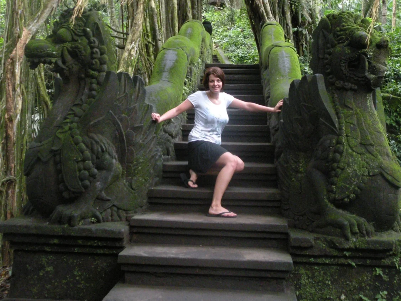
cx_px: 202
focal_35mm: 45
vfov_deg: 30.9
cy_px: 37
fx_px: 521
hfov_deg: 42.1
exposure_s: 1/60
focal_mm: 5.8
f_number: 3.2
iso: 351
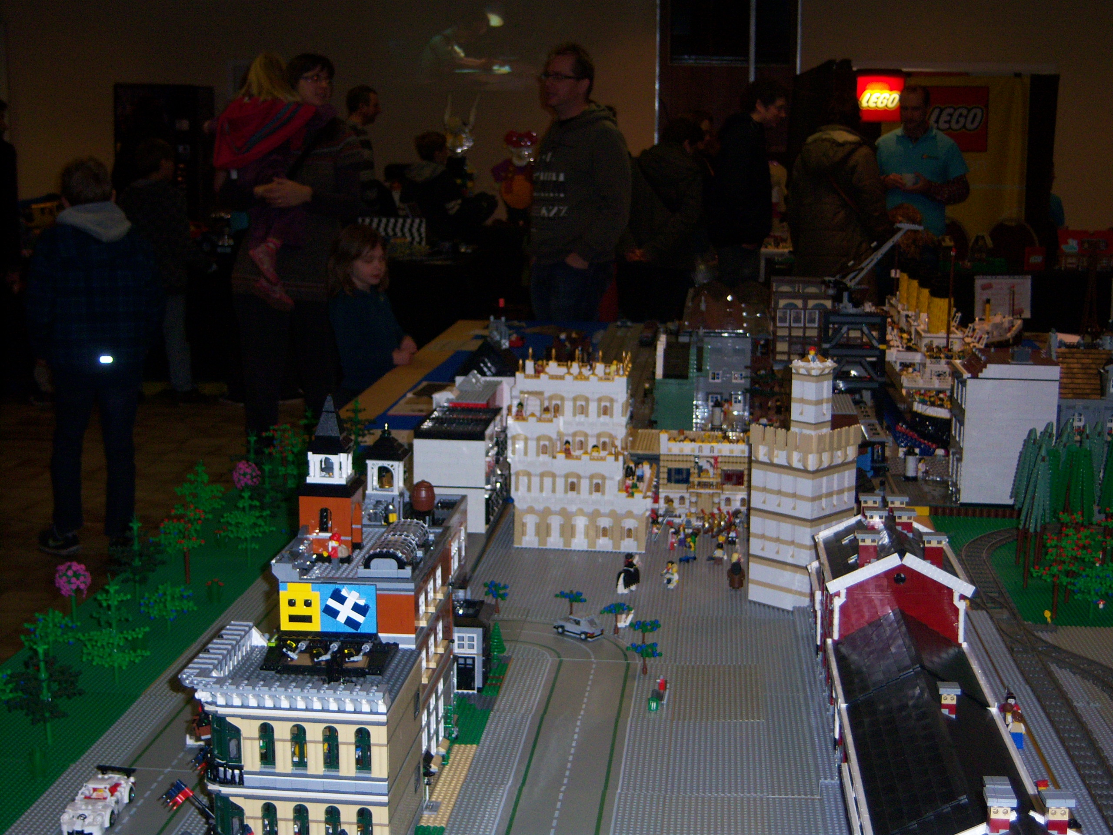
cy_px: 418
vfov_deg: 29.7
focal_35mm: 49
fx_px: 1575
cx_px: 556
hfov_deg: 38.9
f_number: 3.4
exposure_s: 1/60
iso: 160
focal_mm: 10.3
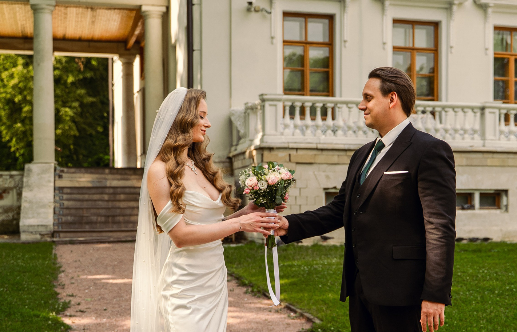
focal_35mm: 62
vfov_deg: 21.2
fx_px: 881
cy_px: 238
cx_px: 321
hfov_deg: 32.6
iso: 160
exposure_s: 1/320
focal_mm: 33
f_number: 3.2
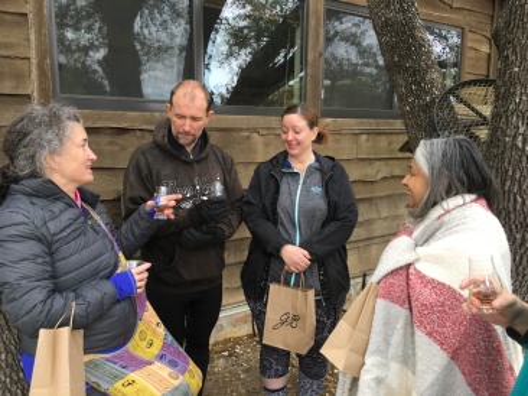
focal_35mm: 29
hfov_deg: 61.7
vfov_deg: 48.2
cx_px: 264
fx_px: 442
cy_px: 198
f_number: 2.2
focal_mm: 4.15
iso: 40
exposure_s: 1/120
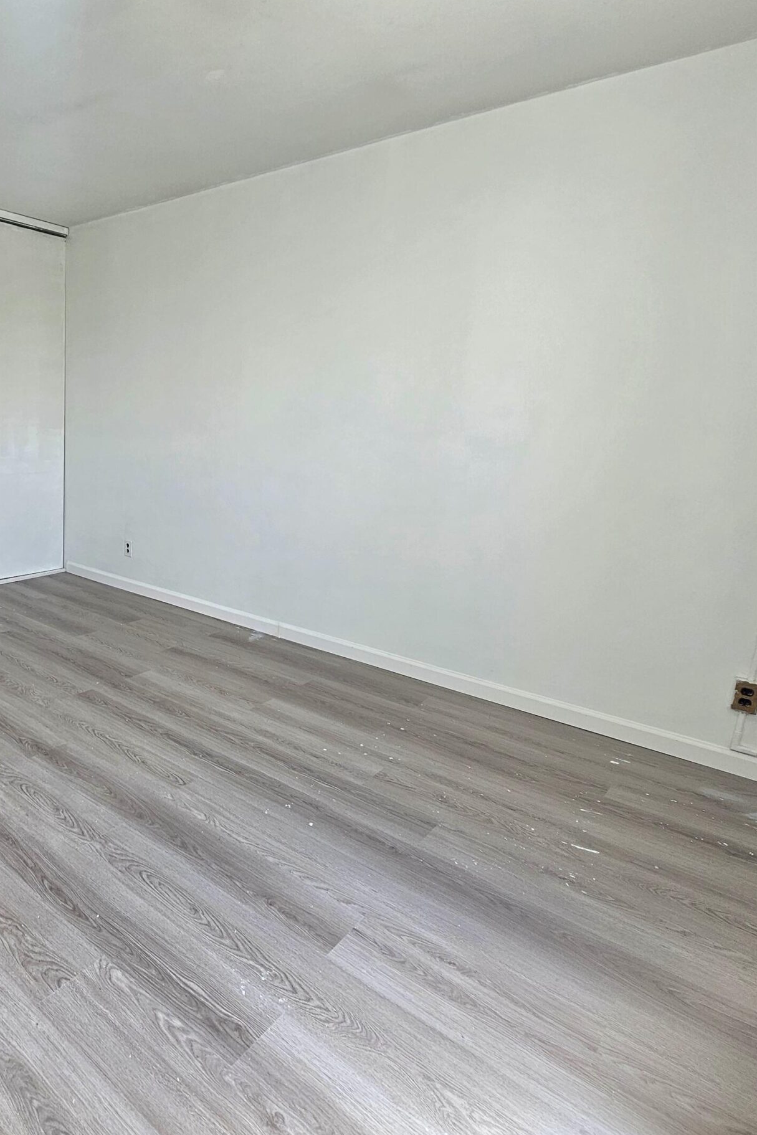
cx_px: 165
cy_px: 570
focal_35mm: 19
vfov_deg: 86.9
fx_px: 599
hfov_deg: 60.1
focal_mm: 2.2
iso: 80
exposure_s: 1/120
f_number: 2.2
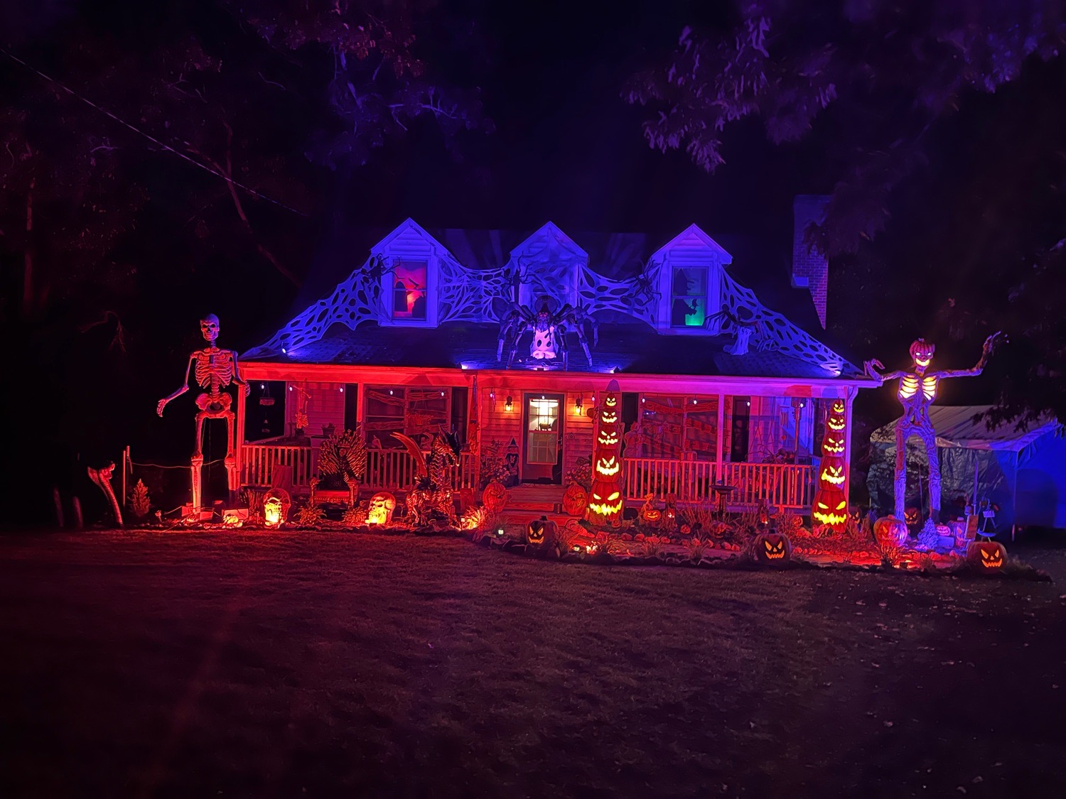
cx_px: 533
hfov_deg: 67.3
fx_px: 801
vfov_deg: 53.1
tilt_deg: -1.1
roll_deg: -1.5
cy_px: 400
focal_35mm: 26
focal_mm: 5.1
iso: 1000
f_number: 1.6
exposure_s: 1/15
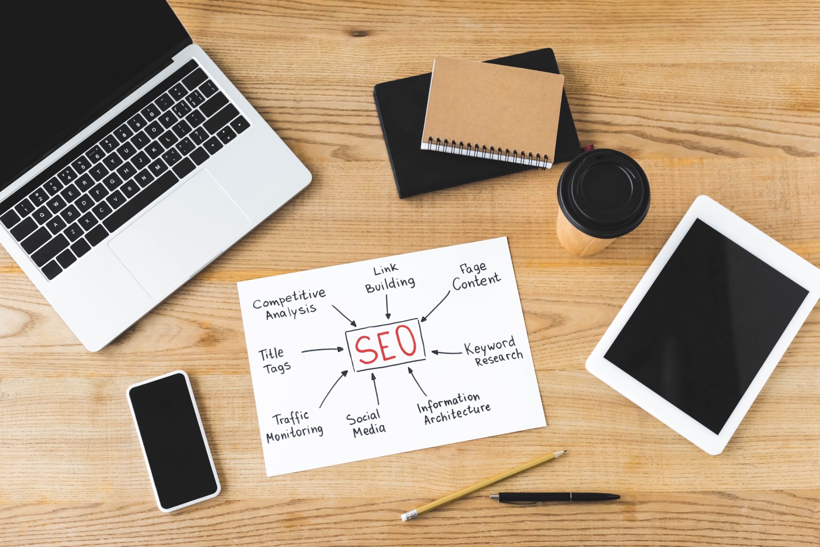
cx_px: 410
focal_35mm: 50
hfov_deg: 39.6
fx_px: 1139
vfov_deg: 27.0
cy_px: 274
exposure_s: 1/200
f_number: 4
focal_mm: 50
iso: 500
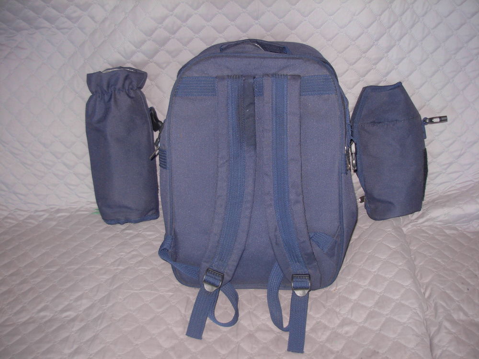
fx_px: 526
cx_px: 240
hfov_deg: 49.0
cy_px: 180
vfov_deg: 37.7
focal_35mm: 38
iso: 79
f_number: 2.9
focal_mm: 6.3
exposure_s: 1/22.6
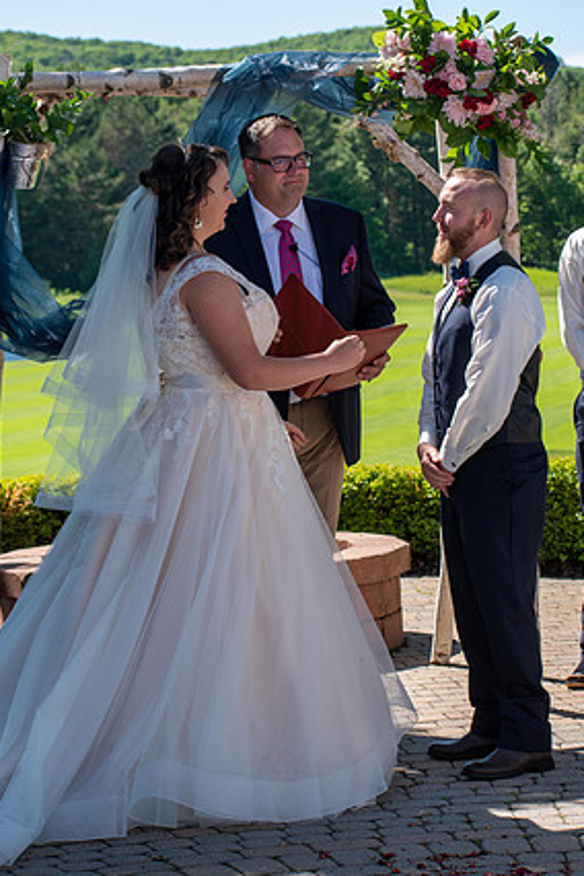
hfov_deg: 12.3
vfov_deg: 18.4
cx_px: 300
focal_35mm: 111
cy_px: 422
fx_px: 2701
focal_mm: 70
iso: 200
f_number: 5.6
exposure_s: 1/500
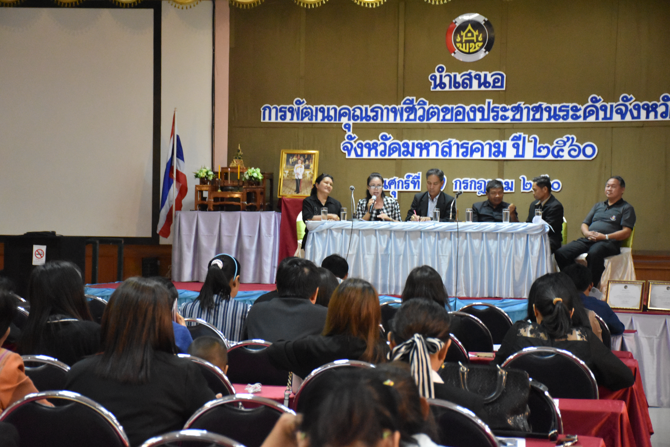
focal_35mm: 78
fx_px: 1452
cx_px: 335
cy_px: 224
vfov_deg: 17.5
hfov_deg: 26.0
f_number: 4.8
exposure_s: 1/60
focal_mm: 52
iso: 6400
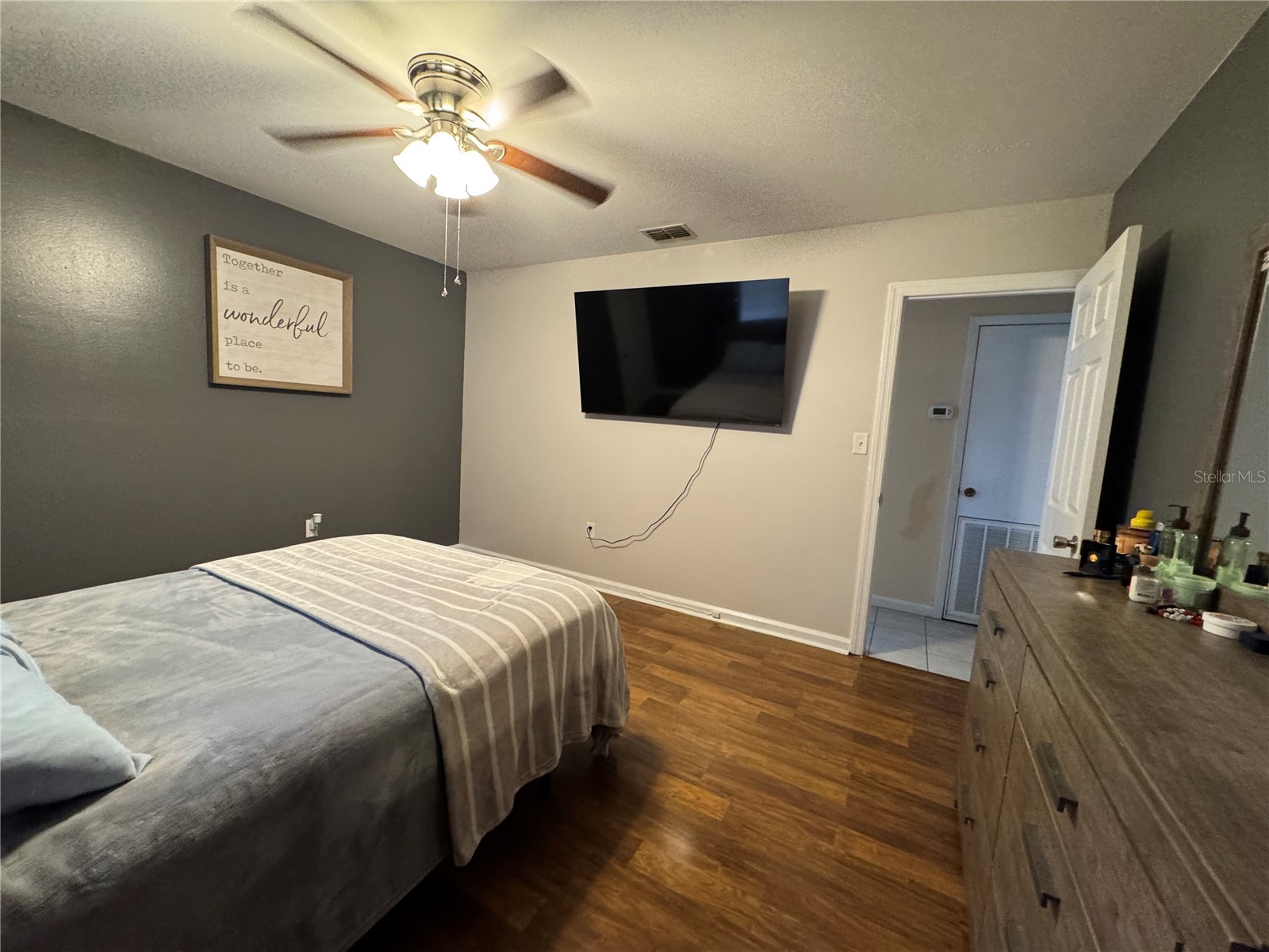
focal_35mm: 14
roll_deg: -3.7
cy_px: 476
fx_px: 513
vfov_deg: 85.7
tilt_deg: -5.8
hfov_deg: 102.1
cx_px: 634
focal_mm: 2.22
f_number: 2.2
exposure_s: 1/60
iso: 500
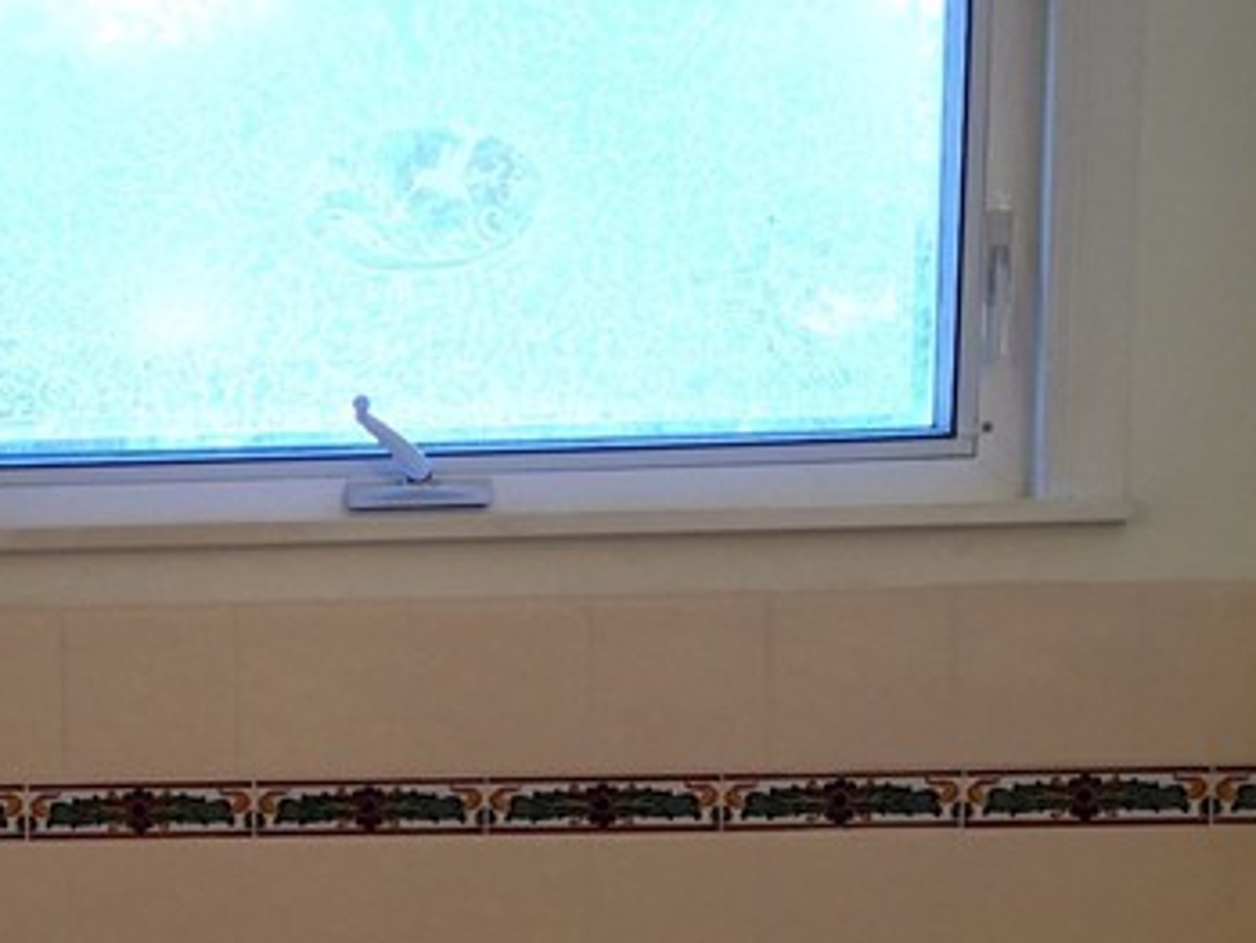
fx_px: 3085
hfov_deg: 22.1
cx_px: -25
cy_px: 1080
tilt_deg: -7.9
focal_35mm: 85
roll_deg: -0.6
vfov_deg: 16.7
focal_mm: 4.15
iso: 32
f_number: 2.2
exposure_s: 1/40
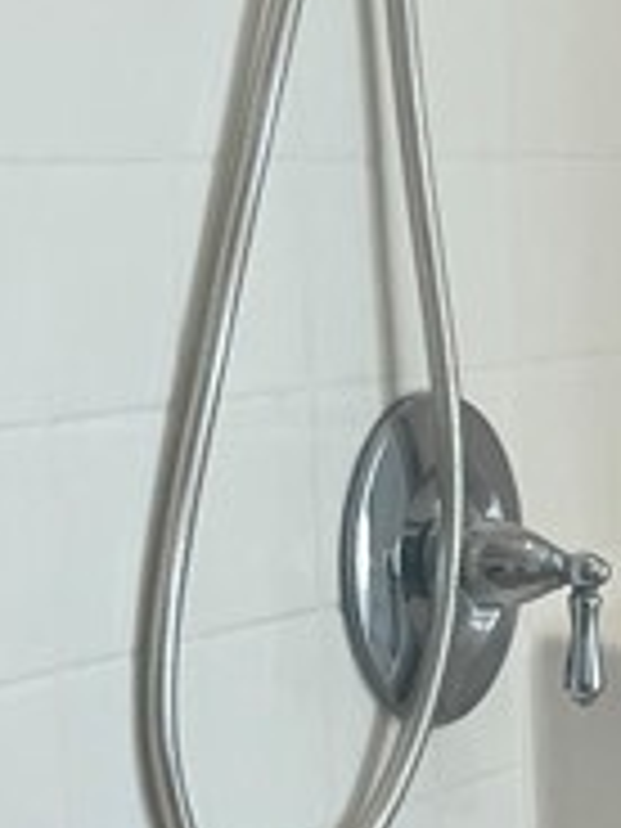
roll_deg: -0.8
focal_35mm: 145
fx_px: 3468
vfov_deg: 13.5
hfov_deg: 9.8
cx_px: 1062
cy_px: 788
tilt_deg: -9.3
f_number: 1.6
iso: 50
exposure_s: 1/120
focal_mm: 5.1
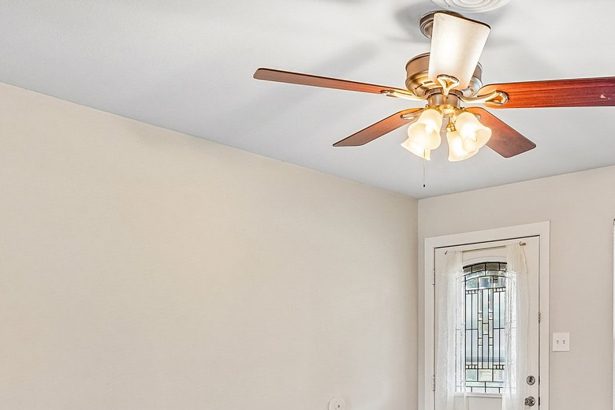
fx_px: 717
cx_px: 472
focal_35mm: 42
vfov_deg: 30.5
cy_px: 365
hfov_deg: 44.6
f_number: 8
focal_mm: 16
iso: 400
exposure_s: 1/25
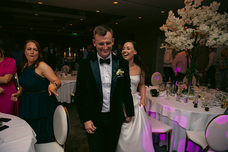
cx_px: 114
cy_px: 76
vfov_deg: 53.2
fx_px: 152
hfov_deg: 73.7
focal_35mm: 24
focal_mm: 24
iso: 800
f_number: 3.5
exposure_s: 1/160
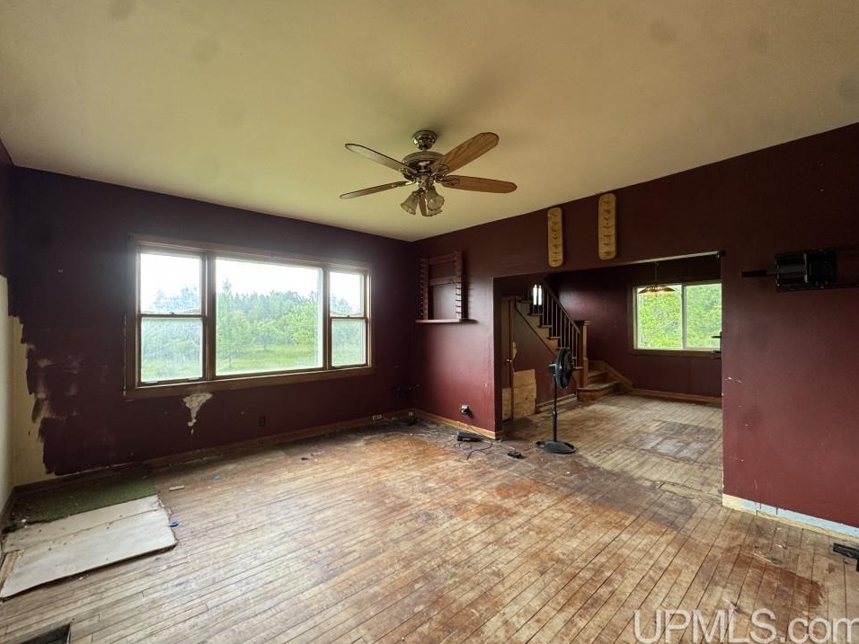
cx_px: 422
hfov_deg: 98.2
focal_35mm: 15
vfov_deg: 81.7
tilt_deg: -0.5
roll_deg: +0.2
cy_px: 326
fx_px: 372
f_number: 2.2
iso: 160
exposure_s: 1/99
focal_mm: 2.22
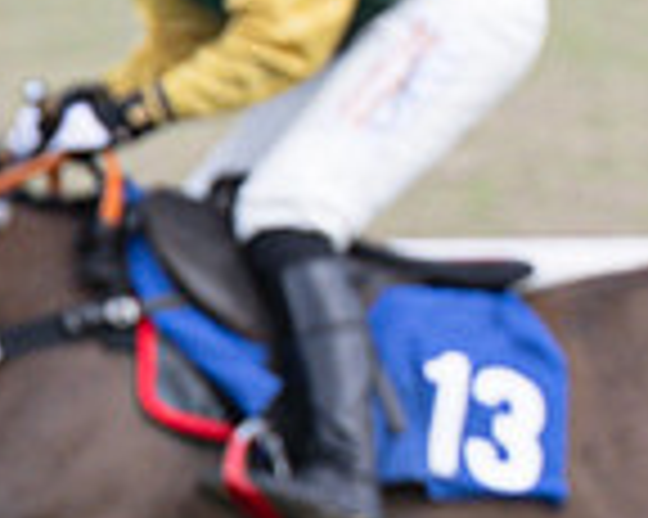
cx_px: 512
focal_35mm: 880
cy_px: 399
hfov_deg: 2.2
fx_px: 16865
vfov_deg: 1.8
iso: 200
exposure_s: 1/640
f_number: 4
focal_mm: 84
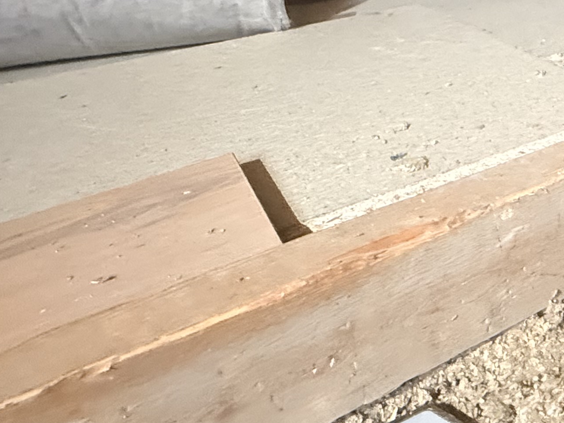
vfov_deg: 29.2
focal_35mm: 44
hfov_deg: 37.2
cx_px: 594
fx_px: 717
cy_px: -60
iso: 1250
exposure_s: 1/50
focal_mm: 2.22
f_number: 2.2
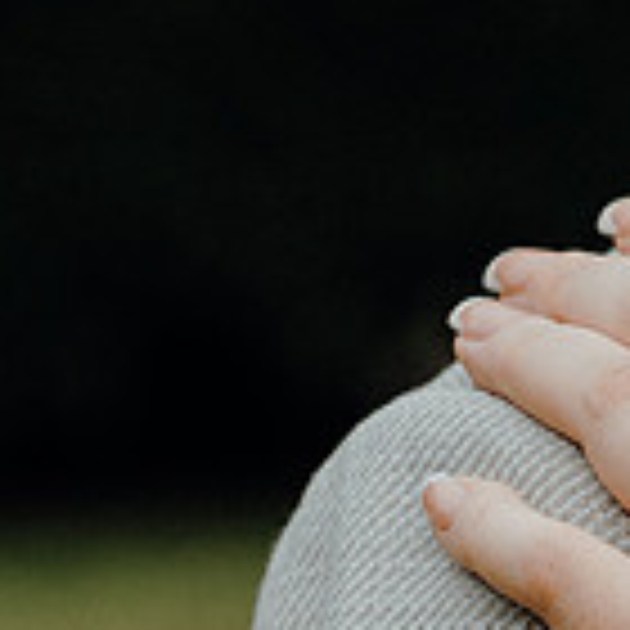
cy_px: 641
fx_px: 7619
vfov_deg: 4.7
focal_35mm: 370
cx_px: 724
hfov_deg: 4.7
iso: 125
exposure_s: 1/320
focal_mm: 70
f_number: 3.5
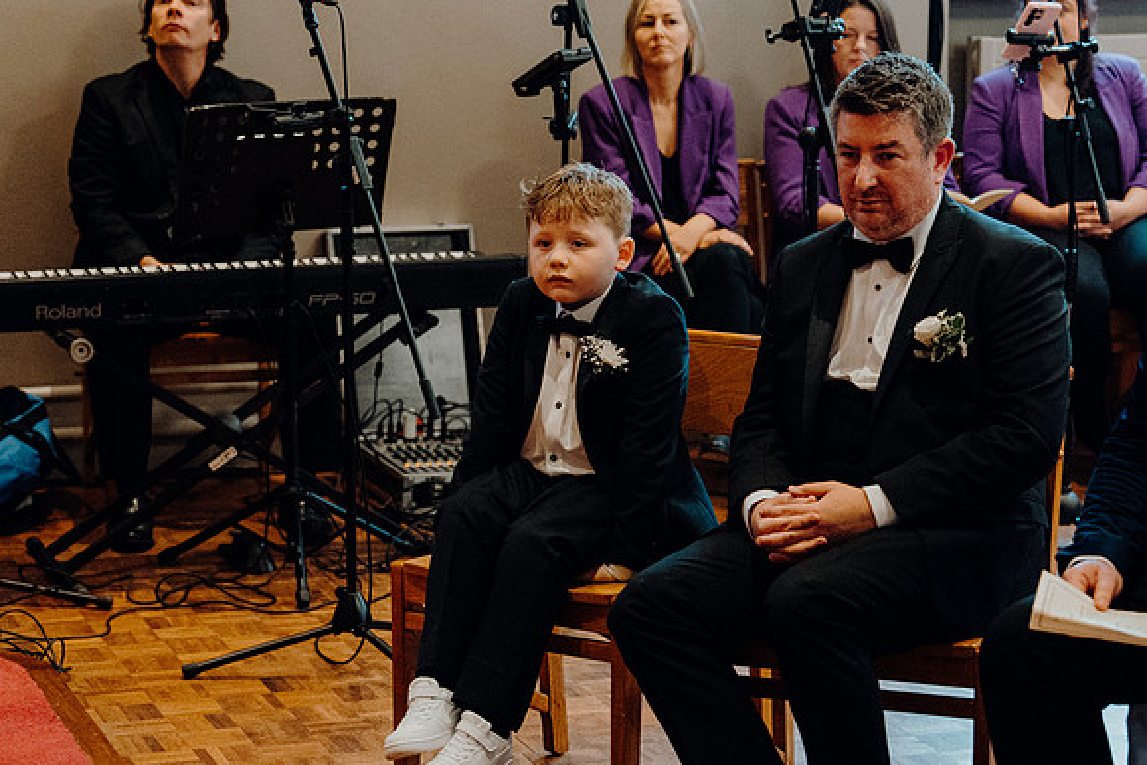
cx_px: 574
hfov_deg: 19.5
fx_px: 3346
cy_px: 382
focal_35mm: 105
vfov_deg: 13.0
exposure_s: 1/160
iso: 5000
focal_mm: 70
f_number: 3.2
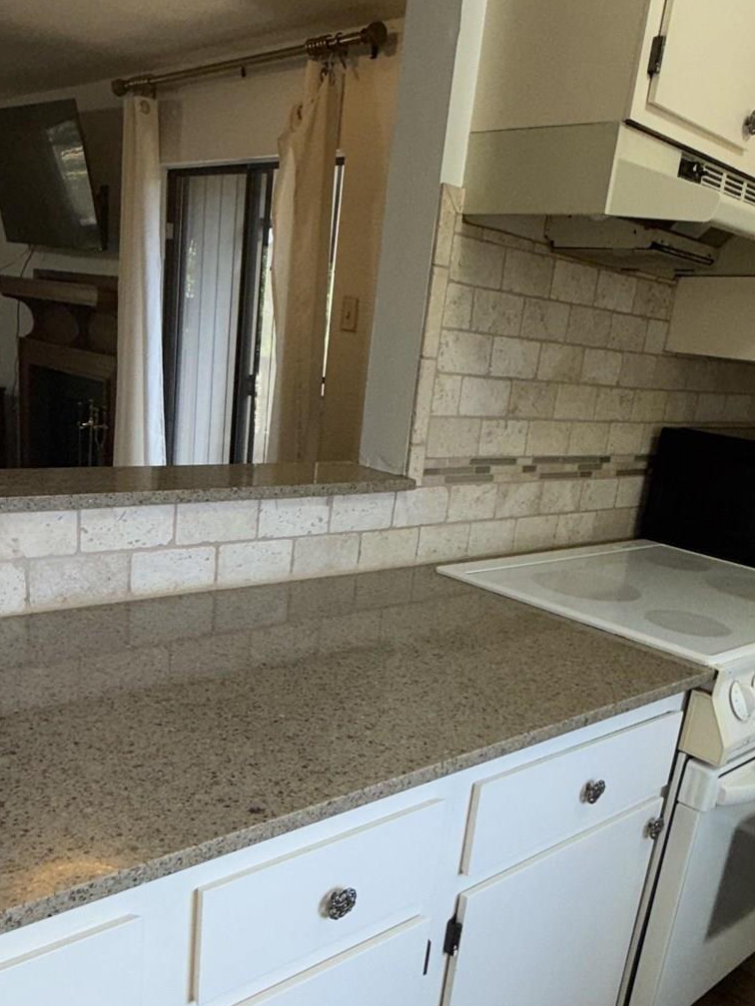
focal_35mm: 32
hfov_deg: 44.2
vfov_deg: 55.9
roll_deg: -7.2
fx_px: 931
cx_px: 389
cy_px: 652
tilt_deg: -19.3
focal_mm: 2.22
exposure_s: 1/120
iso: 50
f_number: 2.2
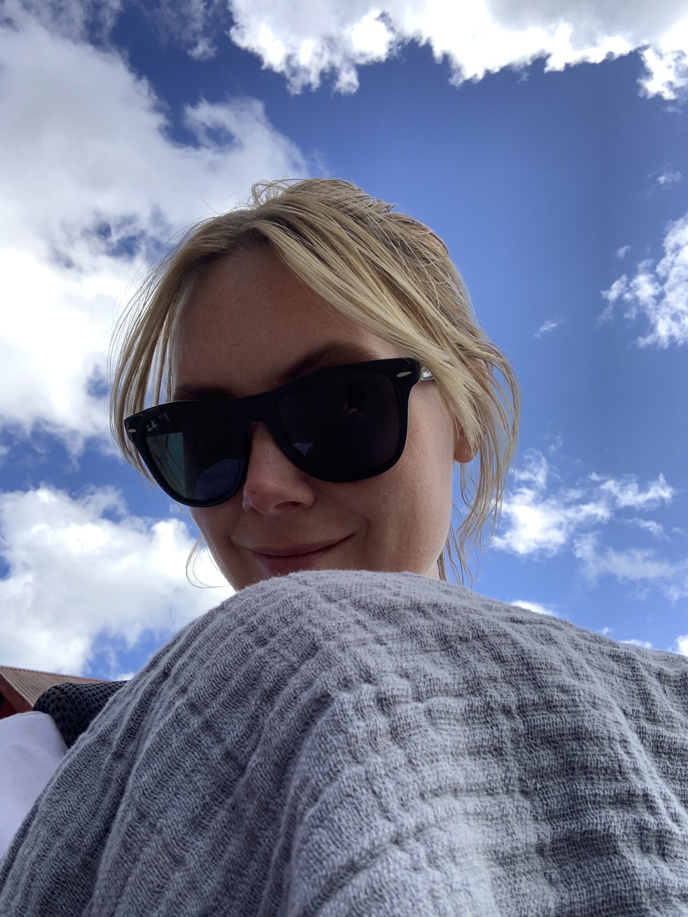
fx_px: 848
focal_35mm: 32
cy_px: 458
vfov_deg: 56.8
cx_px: 344
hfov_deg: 44.2
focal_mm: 2.87
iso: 16
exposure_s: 1/218
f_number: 2.2
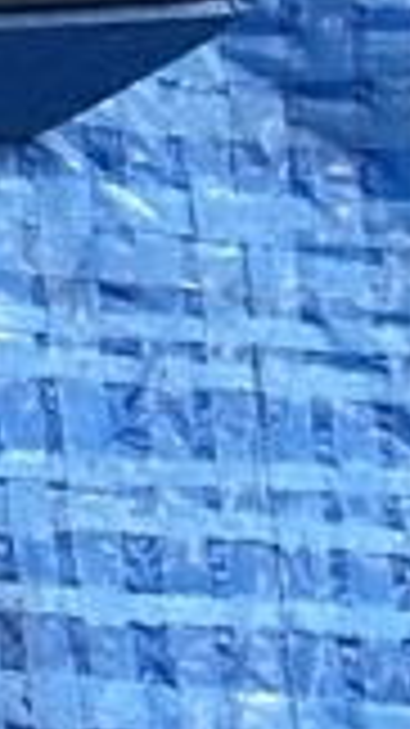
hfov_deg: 7.7
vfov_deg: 16.3
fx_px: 2418
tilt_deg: -69.5
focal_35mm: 125
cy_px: -198
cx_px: -1018
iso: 100
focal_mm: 4.15
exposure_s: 1/30
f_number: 2.2
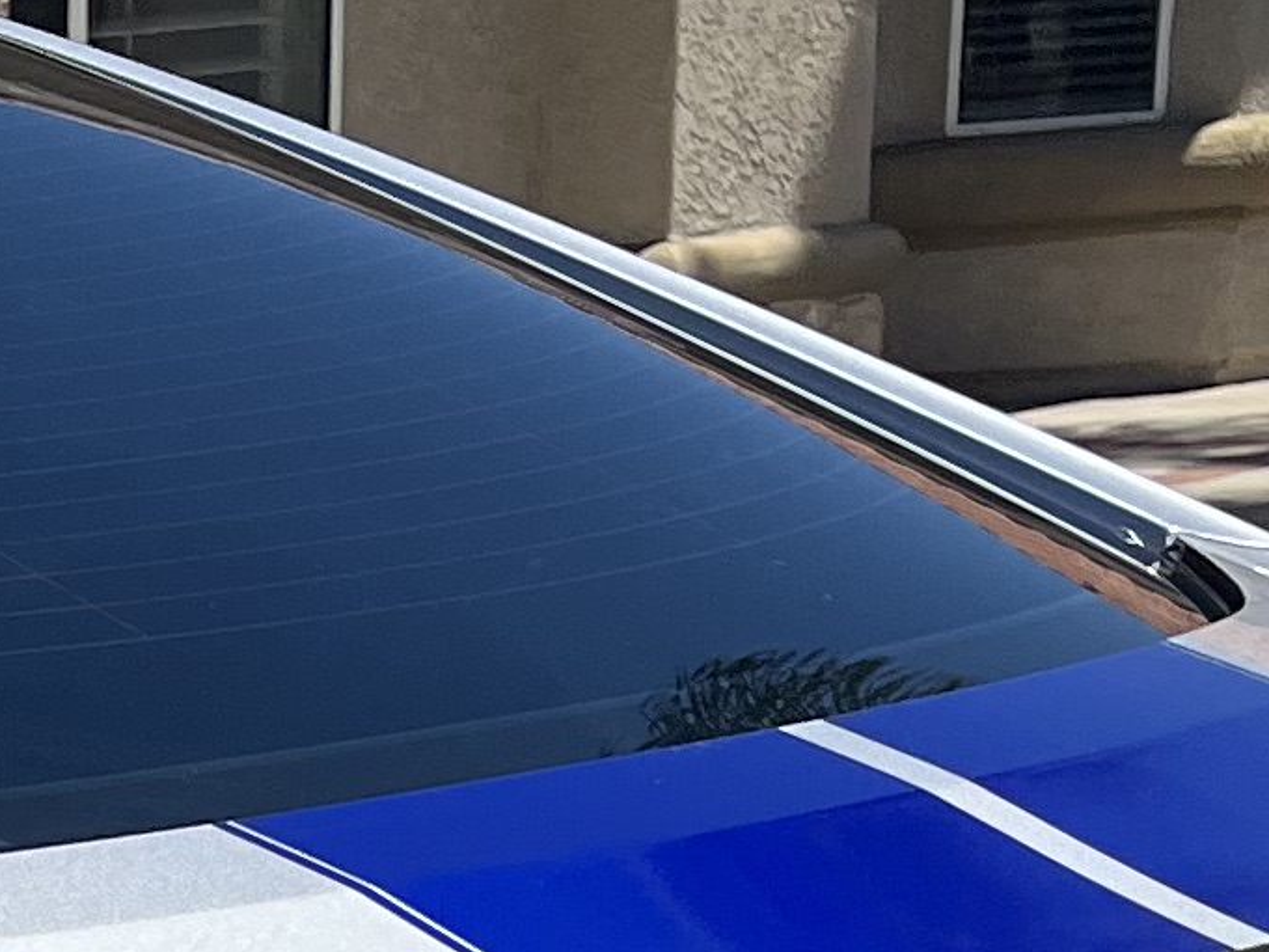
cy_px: 2368
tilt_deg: -22.3
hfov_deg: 12.0
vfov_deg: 8.7
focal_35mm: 154
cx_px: -876
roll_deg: +4.8
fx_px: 5647
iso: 50
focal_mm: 5.1
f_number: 1.6
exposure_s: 1/4651
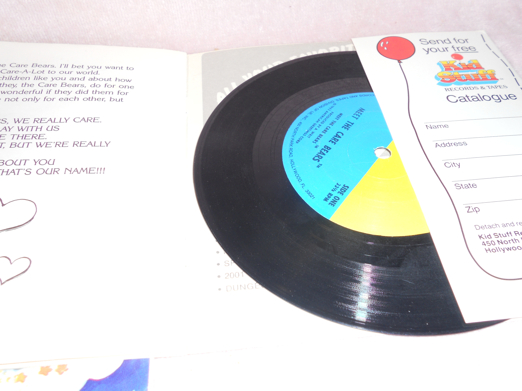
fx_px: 483
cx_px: 261
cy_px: 196
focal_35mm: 32
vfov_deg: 44.2
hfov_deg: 56.8
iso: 80
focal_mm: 5.8
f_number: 3.5
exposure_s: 1/25
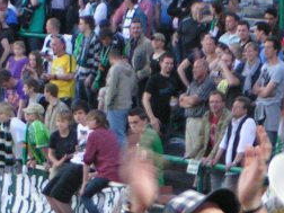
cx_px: 231
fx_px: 2970
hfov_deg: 5.5
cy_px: 318
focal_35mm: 362
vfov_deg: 4.1
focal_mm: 17.4
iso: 200
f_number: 3.5
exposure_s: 1/15
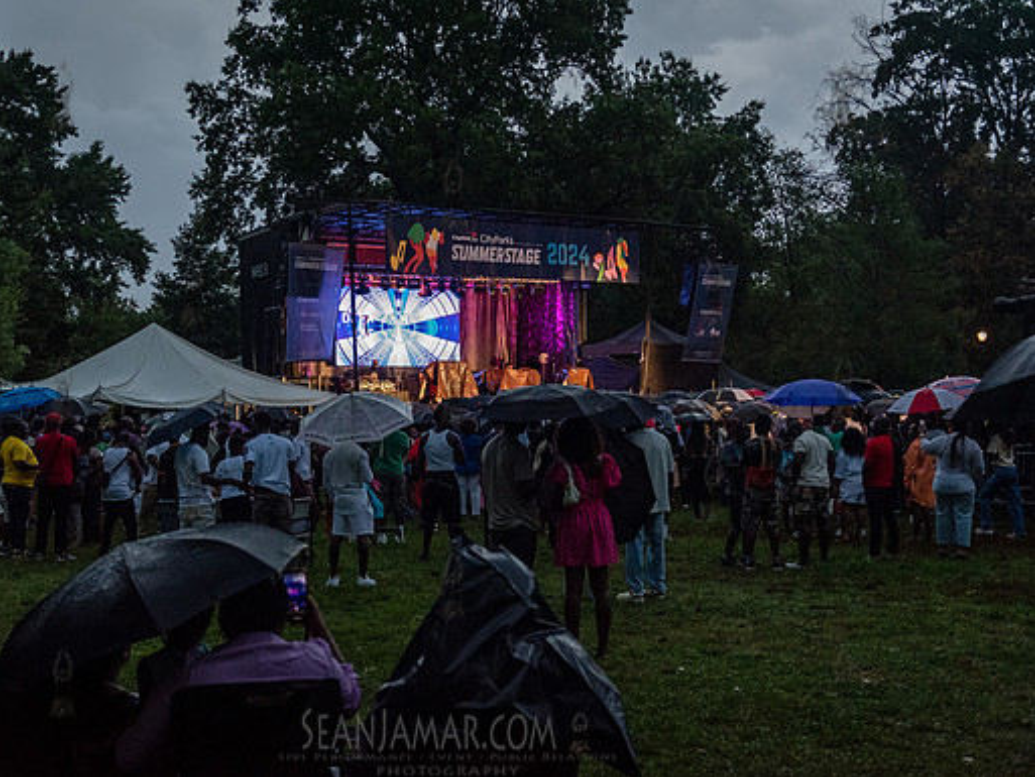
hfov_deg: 39.6
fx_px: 1436
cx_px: 452
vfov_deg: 30.3
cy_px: 388
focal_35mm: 48
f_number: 3.2
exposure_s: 1/500
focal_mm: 44
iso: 4000
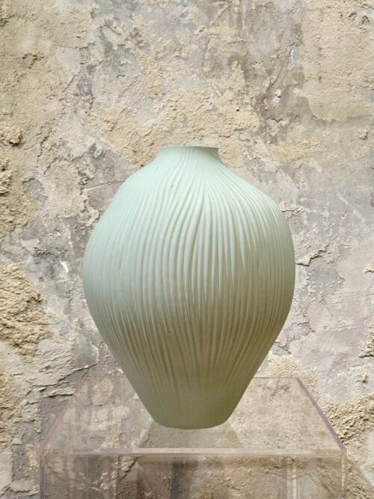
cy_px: 250
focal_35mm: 48
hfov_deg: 30.3
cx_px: 187
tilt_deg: -2.0
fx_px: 692
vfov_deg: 39.7
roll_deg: -0.6
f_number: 1.78
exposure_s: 1/186
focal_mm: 6.86
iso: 64
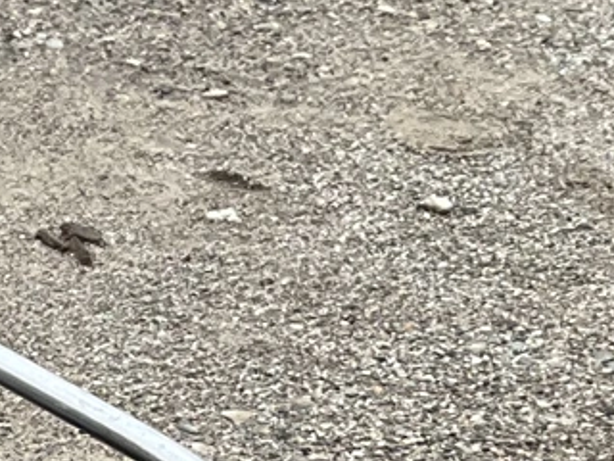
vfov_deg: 8.0
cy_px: 776
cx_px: -842
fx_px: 3210
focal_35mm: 181
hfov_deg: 9.7
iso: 25
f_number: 1.8
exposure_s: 1/279
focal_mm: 3
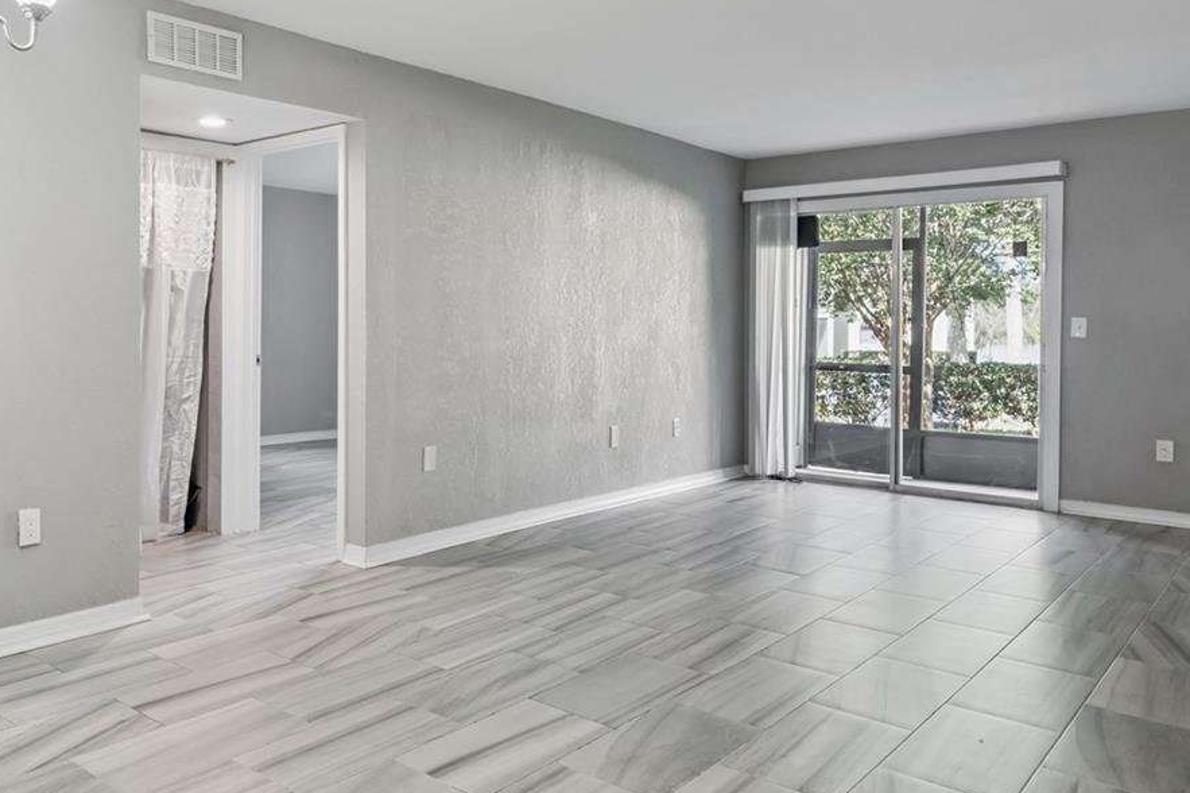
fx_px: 964
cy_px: 361
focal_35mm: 29
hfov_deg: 61.7
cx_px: 392
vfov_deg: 44.6
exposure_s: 1/30
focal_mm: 16.1
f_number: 10
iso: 800
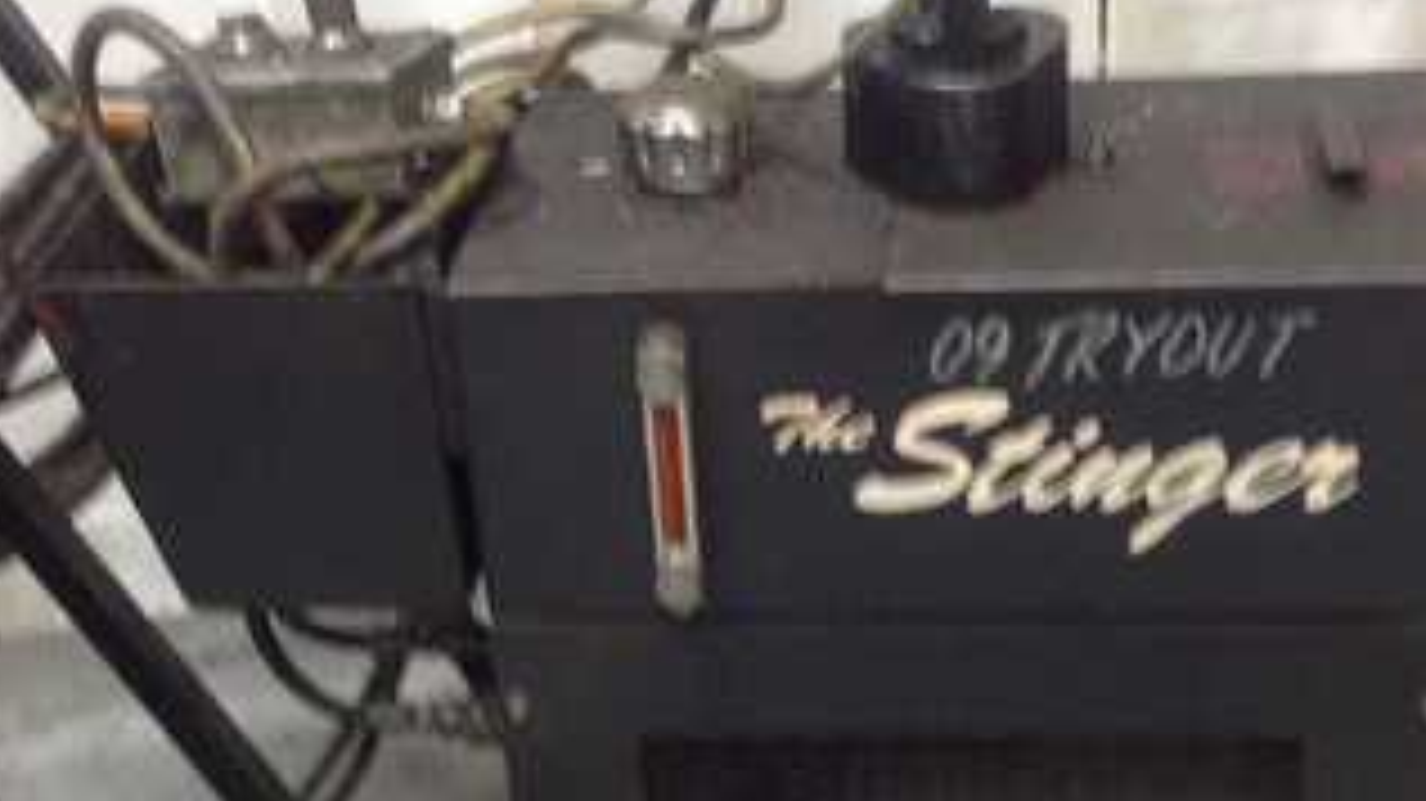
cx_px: 882
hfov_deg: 29.3
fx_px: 2721
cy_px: 518
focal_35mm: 72
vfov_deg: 16.7
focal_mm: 4.28
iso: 200
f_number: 2.4
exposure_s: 1/15
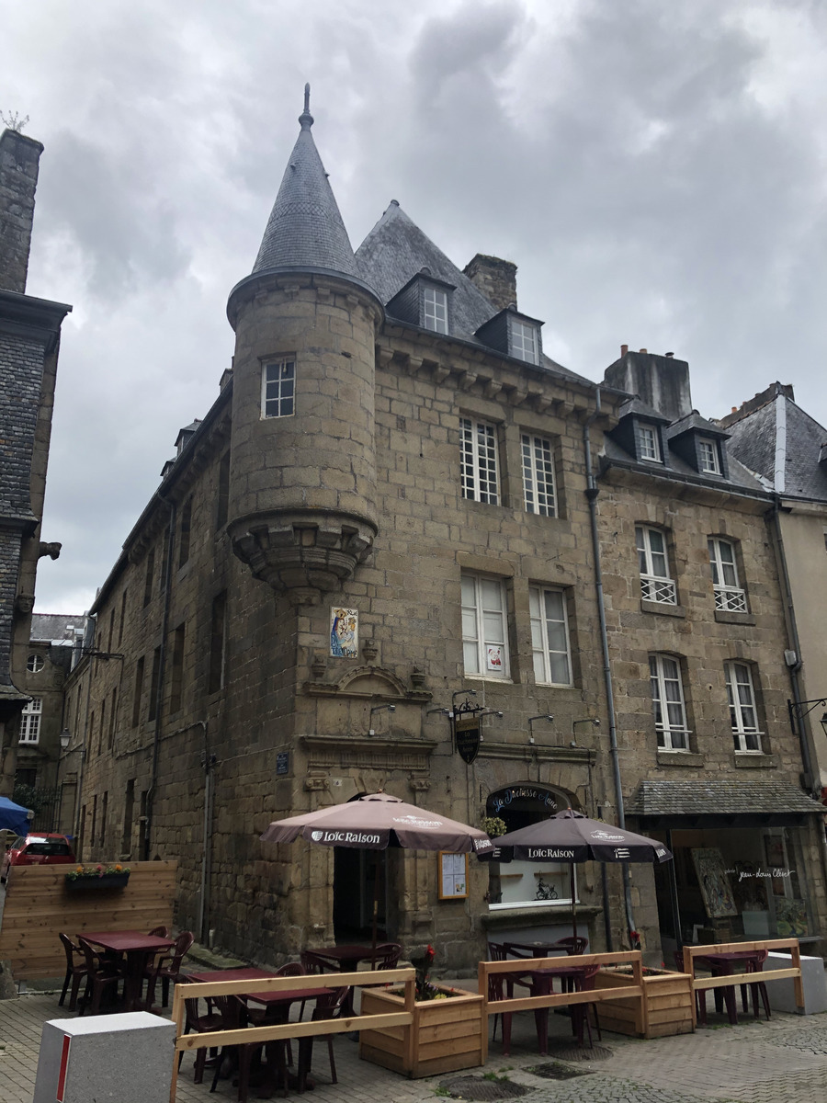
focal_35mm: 28
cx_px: 414
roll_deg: +0.7
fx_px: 892
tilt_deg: +18.0
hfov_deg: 49.7
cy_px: 552
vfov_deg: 63.4
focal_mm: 4
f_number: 1.8
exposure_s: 1/1567
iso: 20
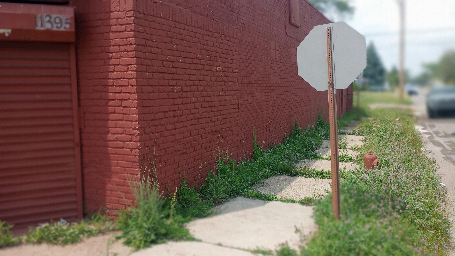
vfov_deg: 37.8
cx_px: 230
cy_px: 119
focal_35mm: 31
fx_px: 374
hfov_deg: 62.6
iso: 111
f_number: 1.8
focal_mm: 4.27
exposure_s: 1/481
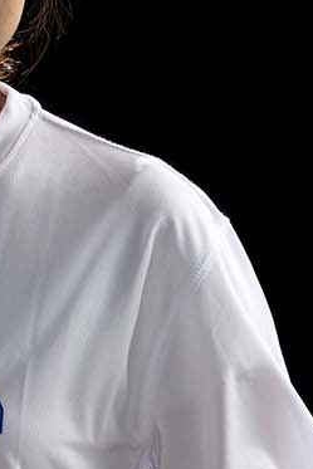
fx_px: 5277
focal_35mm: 405
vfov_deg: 5.1
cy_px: 475
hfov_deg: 3.4
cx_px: -92
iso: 100
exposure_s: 1/160
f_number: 7.1
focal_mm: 105
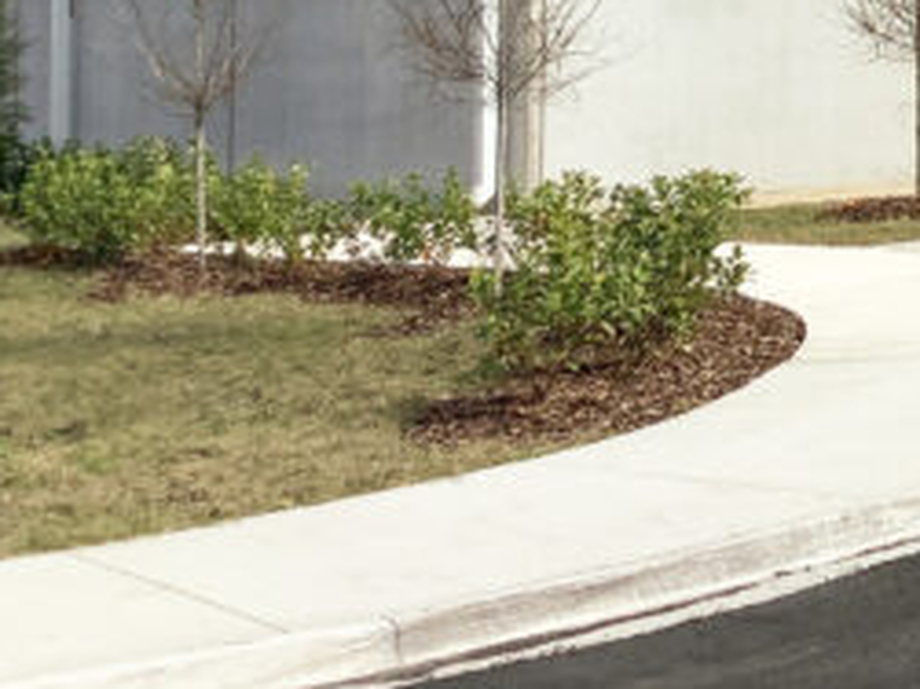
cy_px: -187
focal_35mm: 95
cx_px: 1250
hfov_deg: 18.9
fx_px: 2524
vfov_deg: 14.9
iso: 25
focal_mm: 3.3
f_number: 2.4
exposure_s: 1/1664
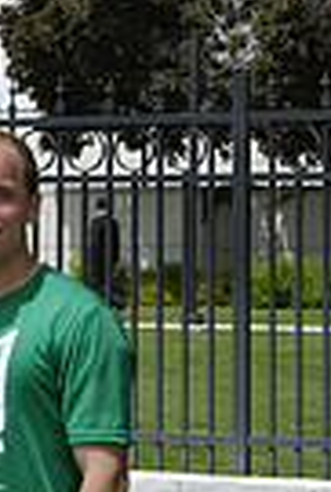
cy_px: 138
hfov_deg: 8.2
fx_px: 2286
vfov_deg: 12.2
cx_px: -55
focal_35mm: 167
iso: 400
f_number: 10
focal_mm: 26
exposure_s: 1/800
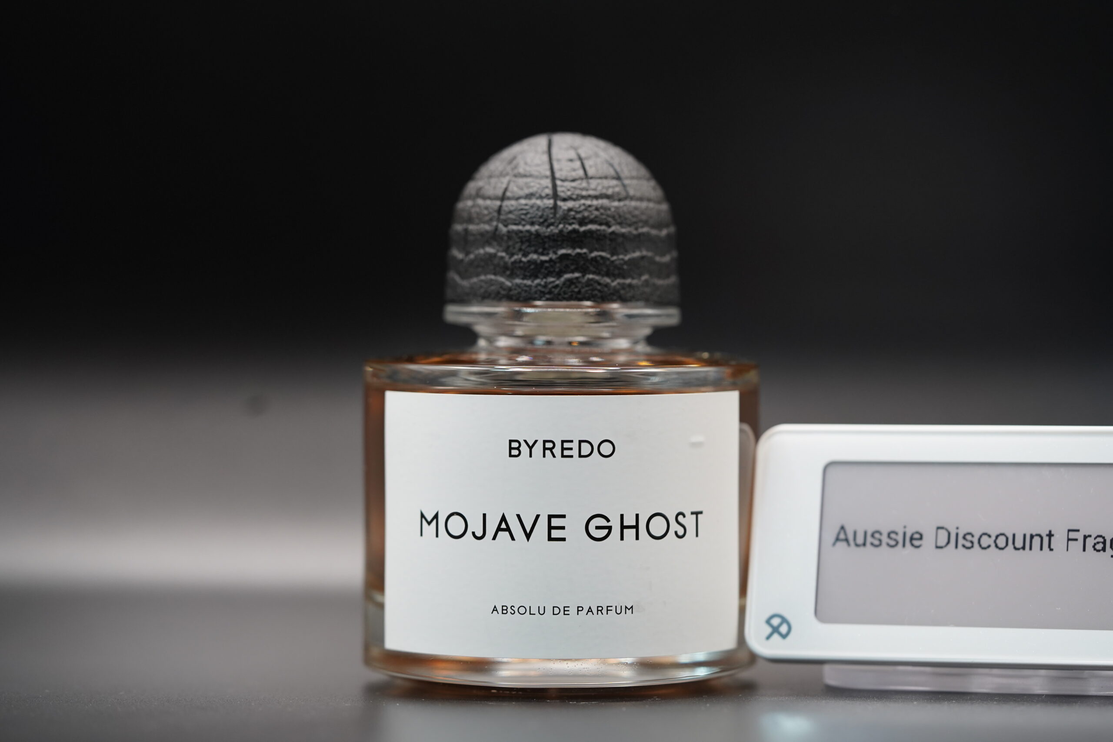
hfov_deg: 22.6
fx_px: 2782
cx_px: 556
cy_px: 371
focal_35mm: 90
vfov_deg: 15.2
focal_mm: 90
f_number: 4
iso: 1000
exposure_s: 1/100
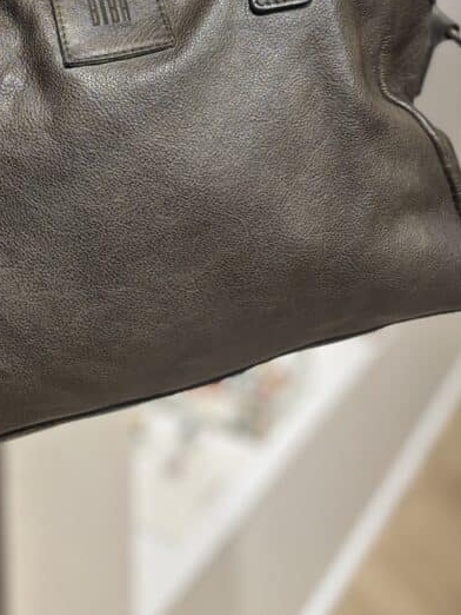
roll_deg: +1.0
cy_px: 26
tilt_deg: -10.8
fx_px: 905
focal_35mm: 51
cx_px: 80
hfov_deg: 27.9
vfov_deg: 34.7
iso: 64
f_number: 1.6
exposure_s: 1/100
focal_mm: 5.96
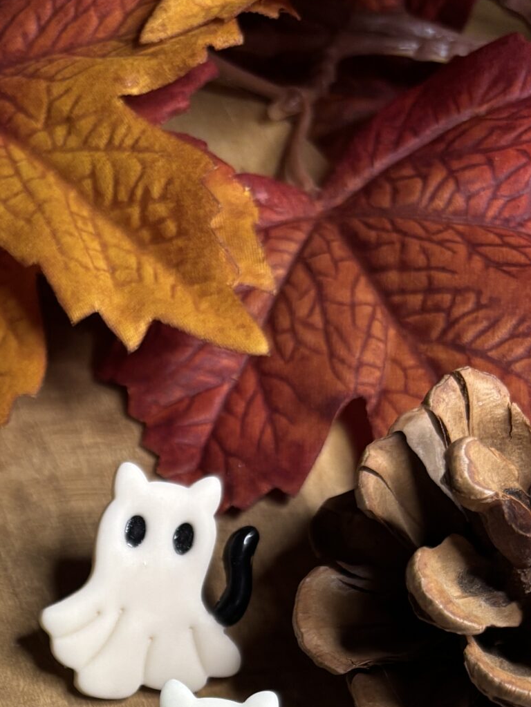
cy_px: 810
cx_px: -57
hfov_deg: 21.4
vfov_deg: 27.0
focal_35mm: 65
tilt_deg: -63.2
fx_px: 1329
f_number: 1.6
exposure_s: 1/63
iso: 125
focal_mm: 5.96
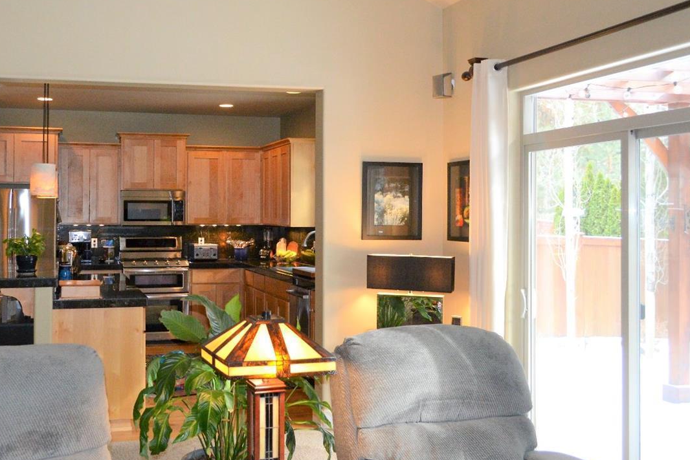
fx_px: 728
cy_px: 201
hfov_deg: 50.1
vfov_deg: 35.0
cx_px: 248
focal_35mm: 38
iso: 2000
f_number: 3.5
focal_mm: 18
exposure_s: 1/200
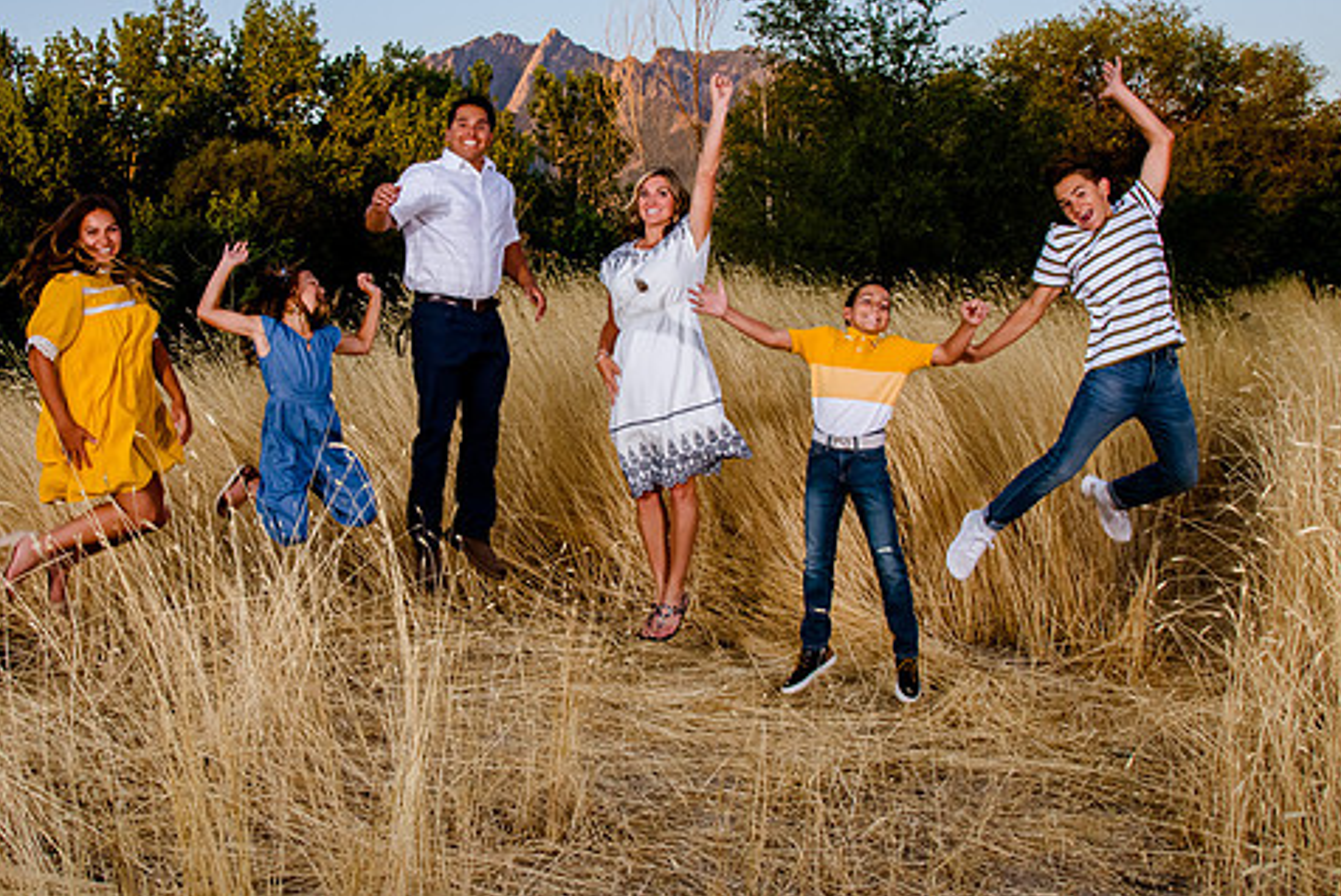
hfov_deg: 44.2
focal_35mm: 44
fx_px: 1640
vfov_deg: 30.5
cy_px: 371
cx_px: 516
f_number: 10
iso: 800
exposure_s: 1/250
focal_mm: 24
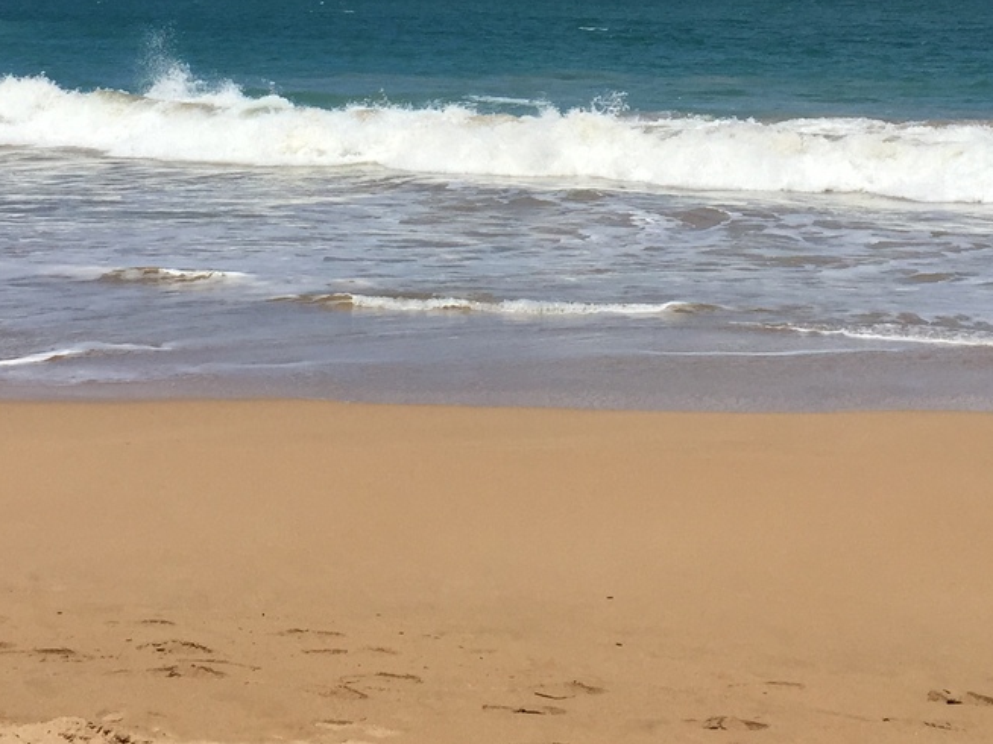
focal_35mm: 71
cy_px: -128
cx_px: 518
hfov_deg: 27.4
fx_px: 2036
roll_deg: -1.1
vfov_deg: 19.6
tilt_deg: +0.5
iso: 32
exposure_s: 1/4405
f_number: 2.2
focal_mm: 4.15
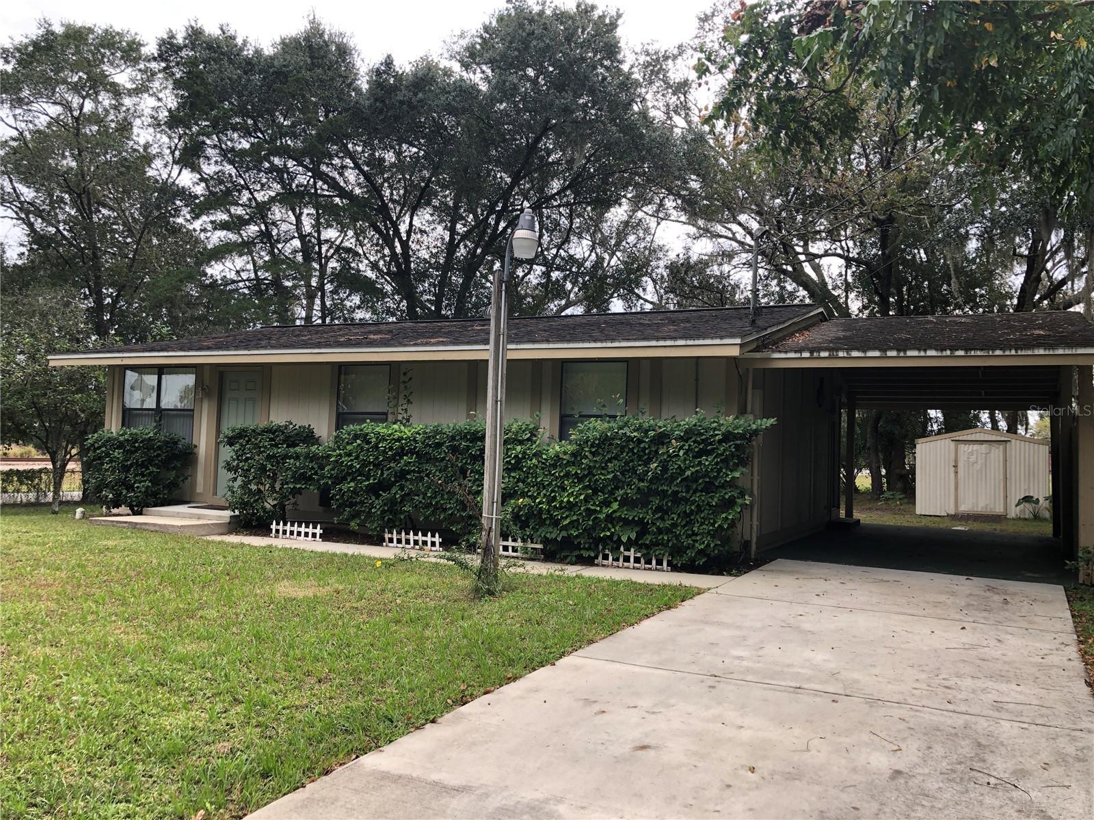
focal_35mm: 28
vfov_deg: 49.7
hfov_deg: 63.4
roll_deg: -2.1
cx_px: 547
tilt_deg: +2.0
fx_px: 885
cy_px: 410
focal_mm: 3.99
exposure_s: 1/236
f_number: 1.8
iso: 20
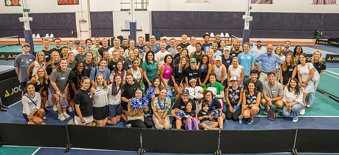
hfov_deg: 72.6
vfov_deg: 37.1
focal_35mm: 27
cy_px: 79
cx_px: 168
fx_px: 231
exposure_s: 1/160
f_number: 4.5
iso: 2500
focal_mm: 24
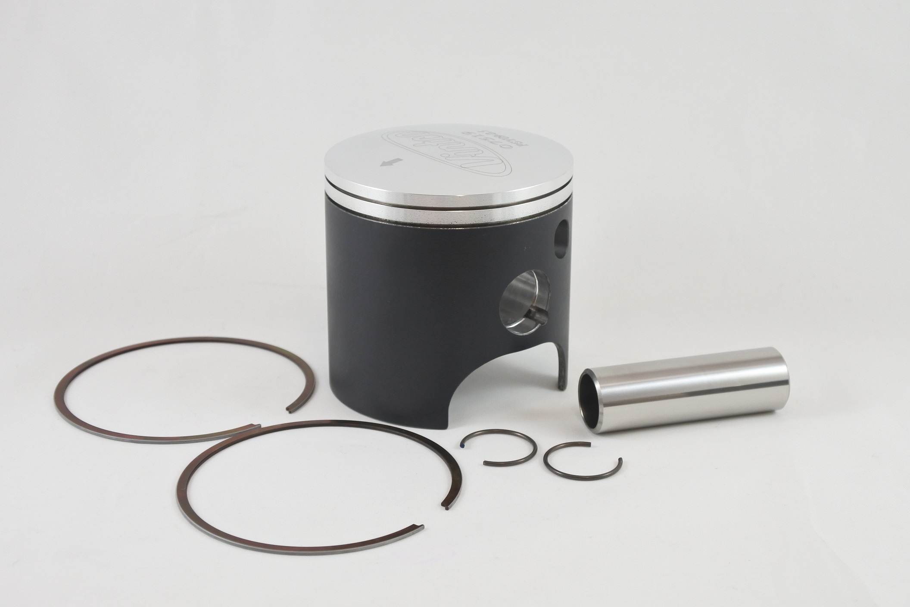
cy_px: 304
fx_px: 1289
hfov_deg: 38.9
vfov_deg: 26.5
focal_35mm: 51
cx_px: 455
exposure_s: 1/125
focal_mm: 18.9
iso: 400
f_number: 4.5
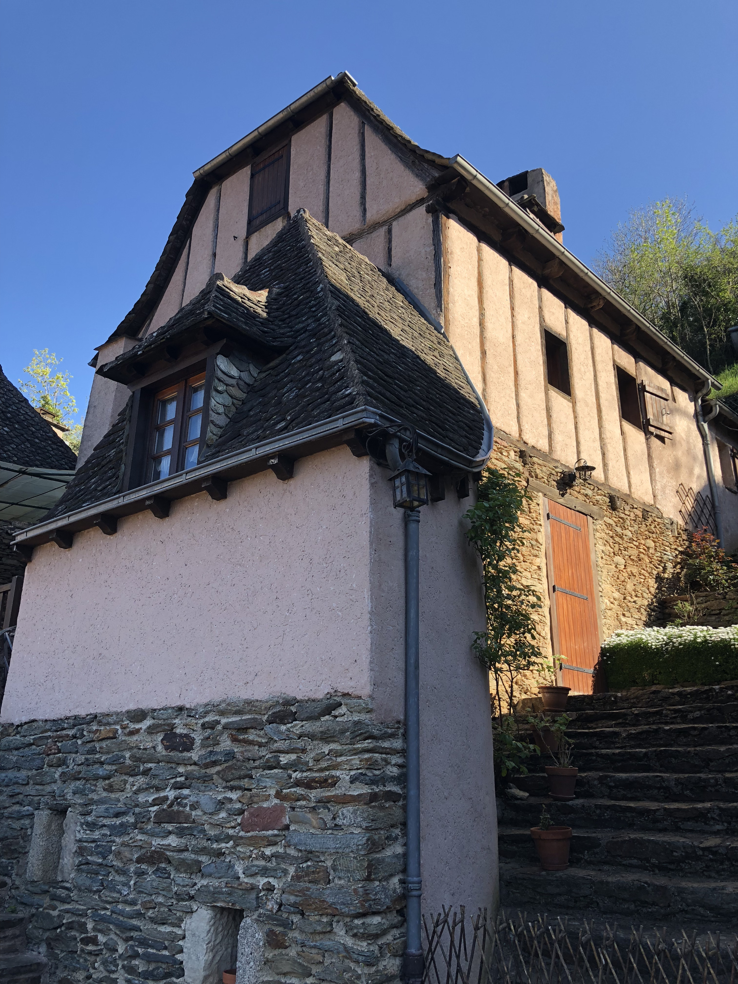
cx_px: 369
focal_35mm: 28
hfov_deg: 49.7
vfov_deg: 63.4
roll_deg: -0.2
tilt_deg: +21.1
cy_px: 492
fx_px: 796
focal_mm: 4
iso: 20
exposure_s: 1/552
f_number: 1.8
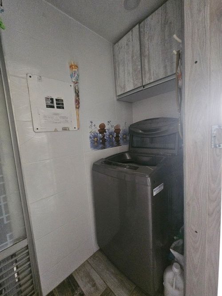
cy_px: 148
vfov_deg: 106.2
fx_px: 111
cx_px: 111
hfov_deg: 89.9
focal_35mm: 13
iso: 1000
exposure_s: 1/24
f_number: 2.2
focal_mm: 2.2
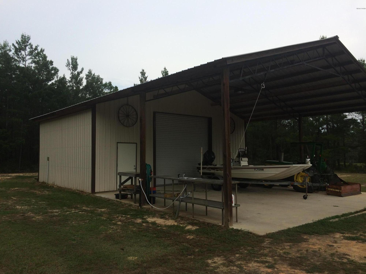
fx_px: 307
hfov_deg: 61.7
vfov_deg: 48.2
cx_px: 183
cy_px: 137
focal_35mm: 29
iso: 32
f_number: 2.2
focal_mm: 4.15
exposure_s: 1/1282
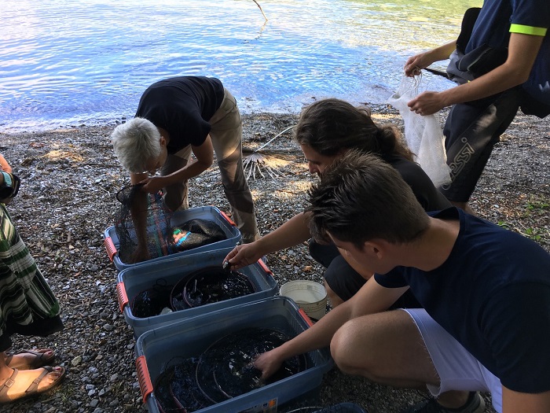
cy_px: 206
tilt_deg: -33.6
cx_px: 275
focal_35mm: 29
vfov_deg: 48.2
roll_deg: -2.6
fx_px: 461
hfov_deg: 61.7
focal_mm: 4.15
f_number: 2.2
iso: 25
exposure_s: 1/100
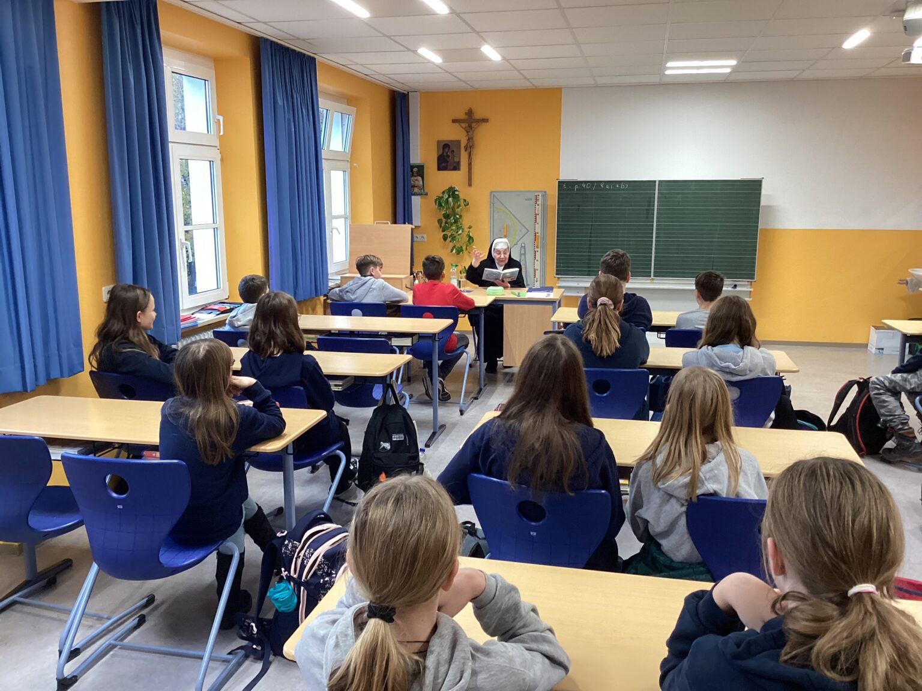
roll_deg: +1.0
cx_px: 461
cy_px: 346
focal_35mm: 31
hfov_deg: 58.4
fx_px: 826
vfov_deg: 45.4
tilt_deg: -10.9
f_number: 2.4
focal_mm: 3.3
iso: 200
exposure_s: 1/60
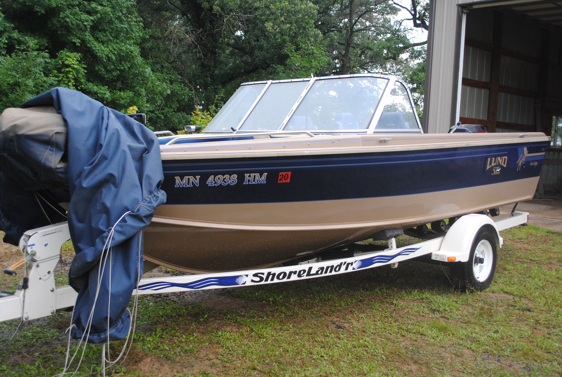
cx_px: 281
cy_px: 188
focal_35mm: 36
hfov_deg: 53.0
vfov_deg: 37.0
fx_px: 563
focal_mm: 24
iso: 200
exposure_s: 1/80
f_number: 4.2
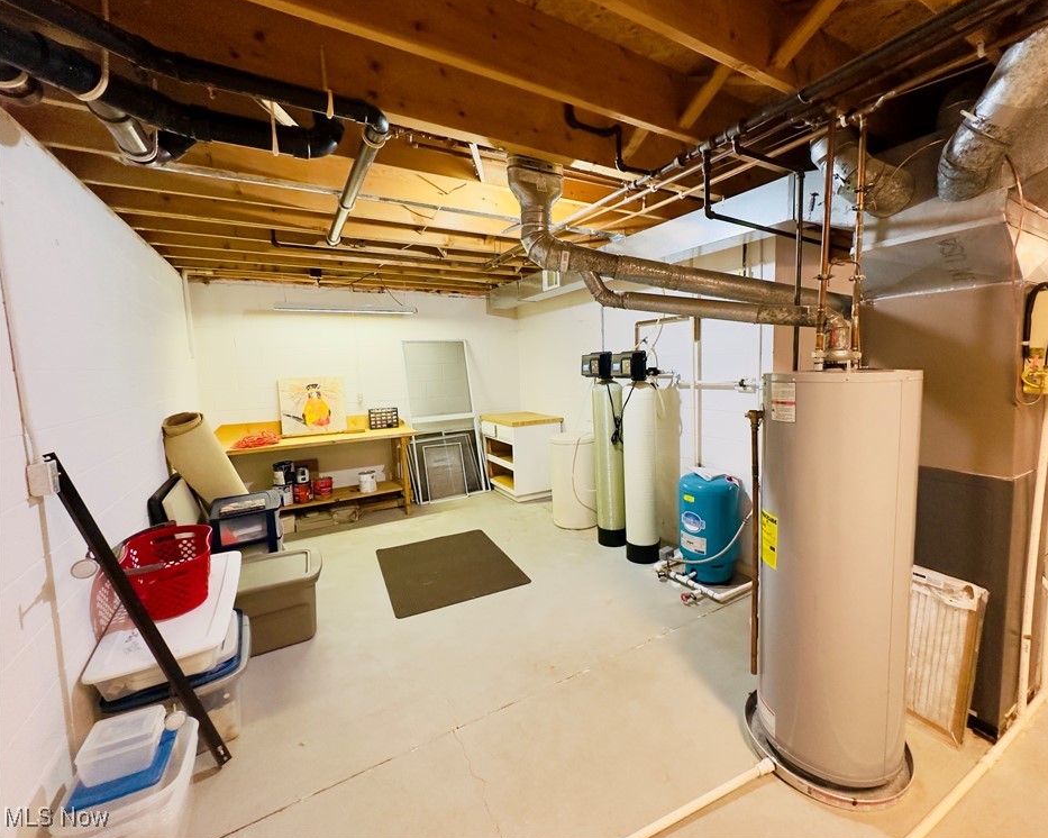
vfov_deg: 84.0
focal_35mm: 15
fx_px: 465
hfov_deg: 96.5
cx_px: 572
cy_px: 410
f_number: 2.2
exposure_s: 1/60
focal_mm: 2.22
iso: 400
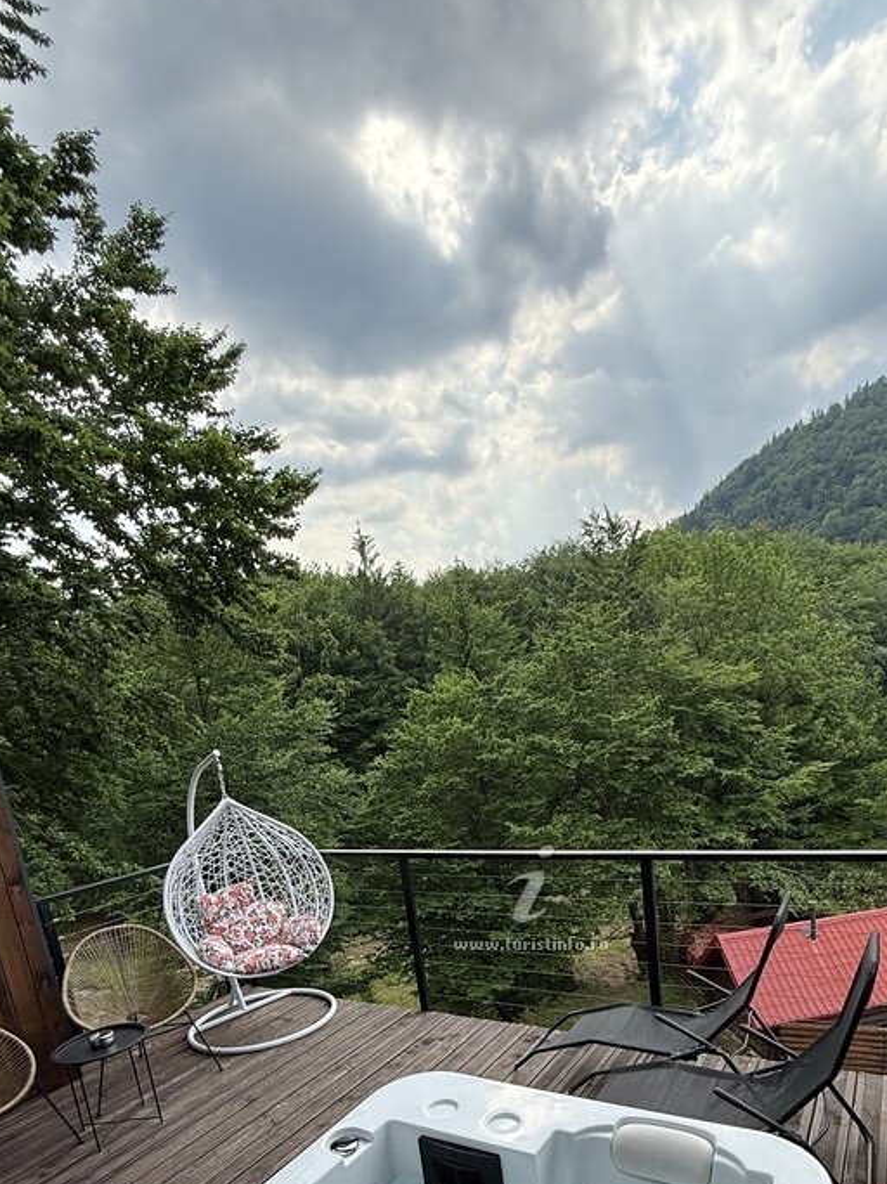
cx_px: 499
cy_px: 863
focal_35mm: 21
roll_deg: +6.9
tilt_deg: -11.6
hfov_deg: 63.2
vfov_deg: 74.3
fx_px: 718
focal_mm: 2.22
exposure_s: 1/760
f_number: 2.2
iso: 64
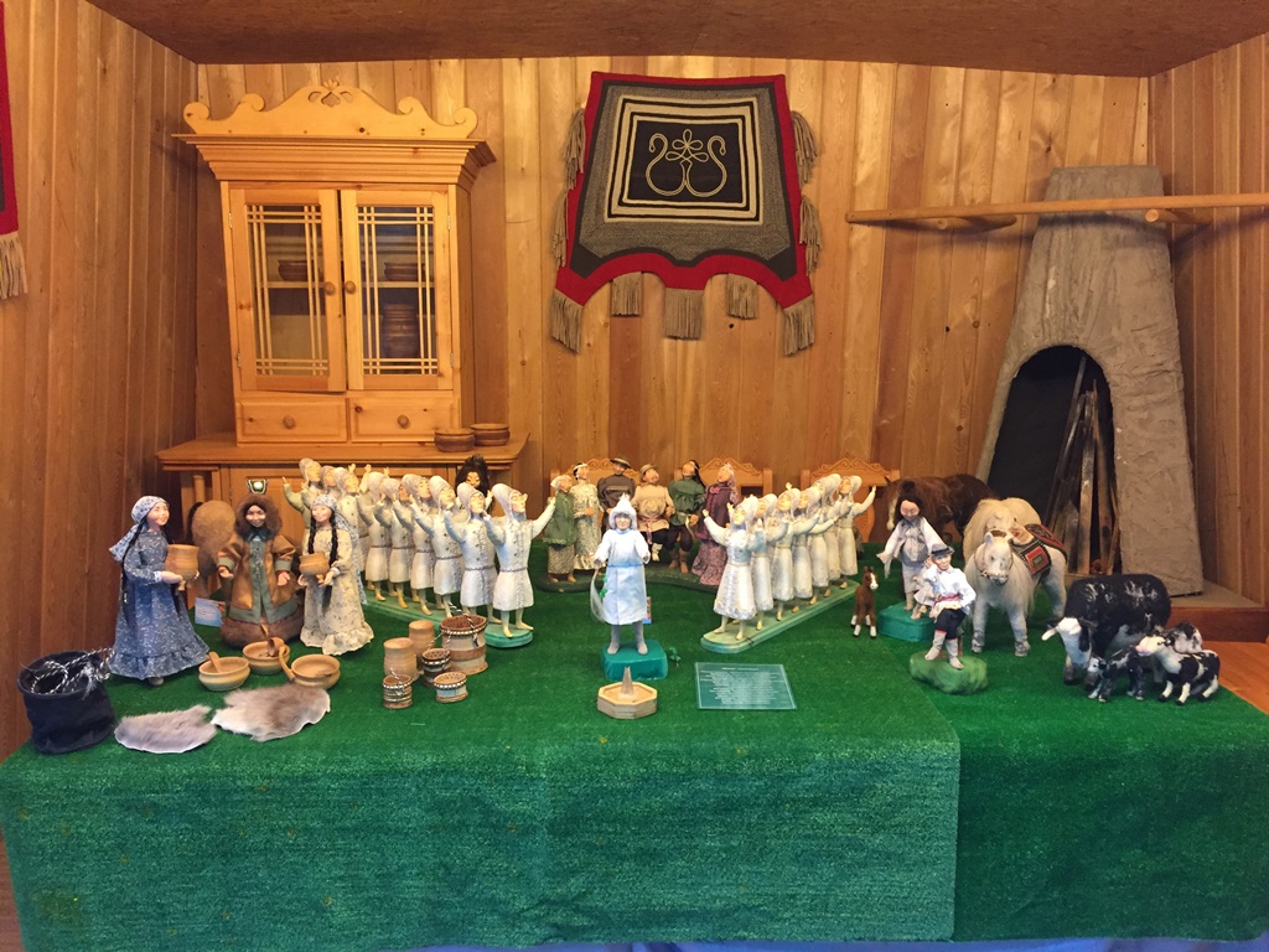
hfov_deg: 61.7
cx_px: 634
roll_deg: -0.5
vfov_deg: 48.2
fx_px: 1063
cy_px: 476
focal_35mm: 29
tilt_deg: -10.1
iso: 200
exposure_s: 1/33
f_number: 2.2
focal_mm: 4.15
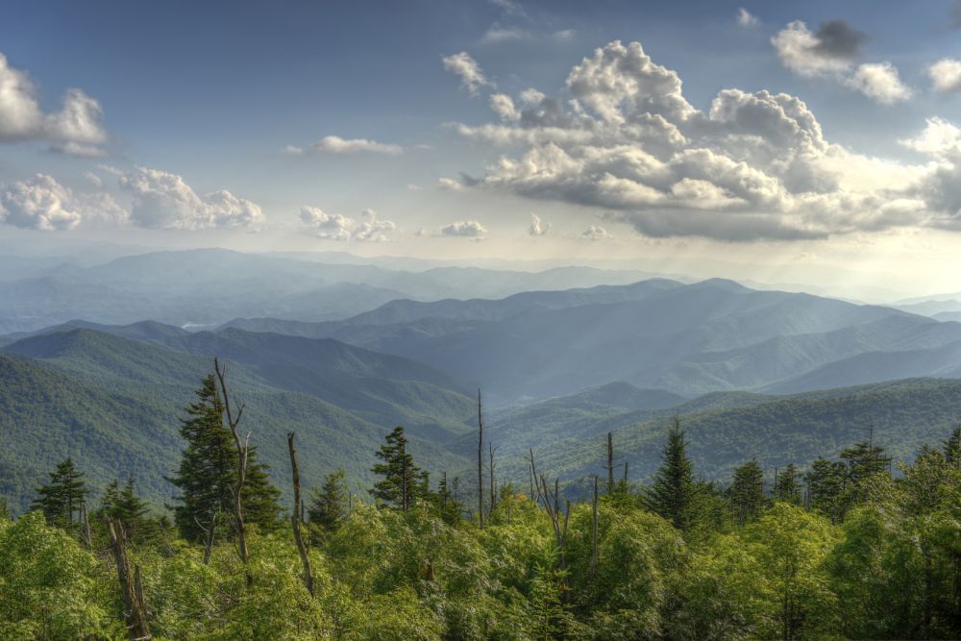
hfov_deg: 50.7
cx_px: 480
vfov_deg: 35.1
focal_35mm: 38
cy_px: 320
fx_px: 1014
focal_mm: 38
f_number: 8
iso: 100
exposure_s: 1/200
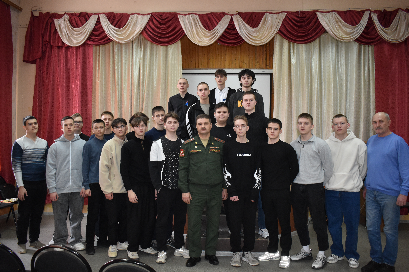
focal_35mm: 33
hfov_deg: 57.2
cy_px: 136
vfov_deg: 40.0
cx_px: 204
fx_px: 375
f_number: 3.8
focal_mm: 22
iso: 1600
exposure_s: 1/60
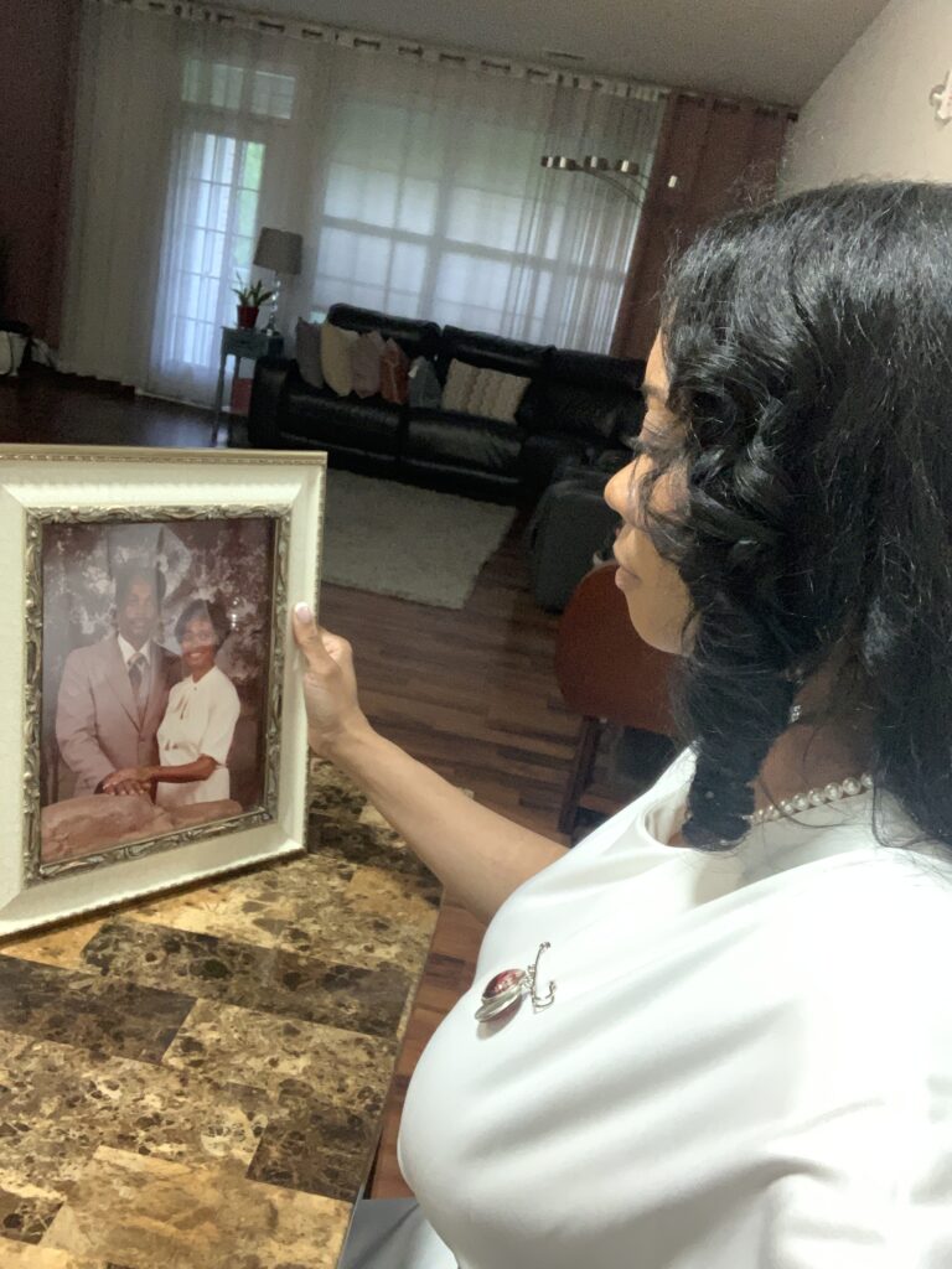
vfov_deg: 56.8
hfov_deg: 44.2
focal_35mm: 32
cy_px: 634
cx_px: 476
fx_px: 1173
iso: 500
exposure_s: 1/24
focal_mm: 2.87
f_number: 2.2
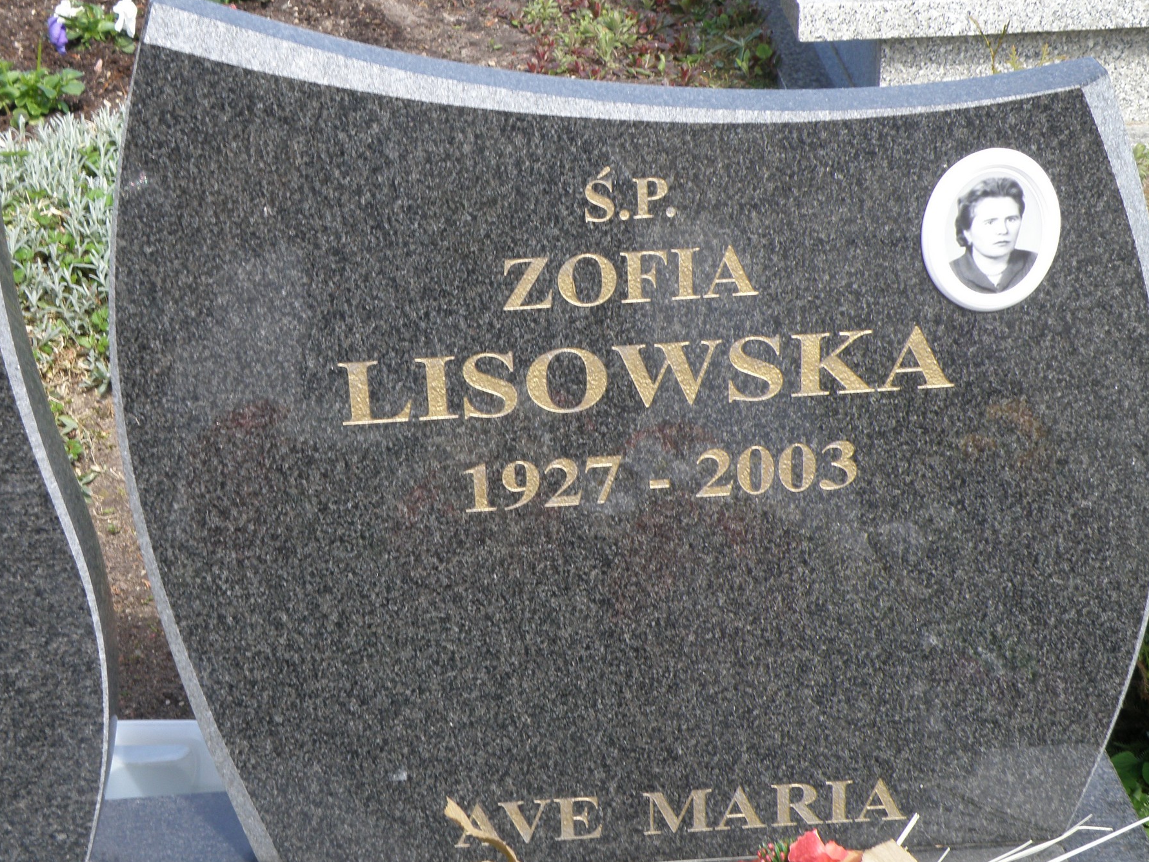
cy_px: 410
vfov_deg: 21.3
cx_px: 545
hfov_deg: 28.2
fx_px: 2290
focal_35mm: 69
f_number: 5.6
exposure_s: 1/125
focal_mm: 10.66
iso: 64
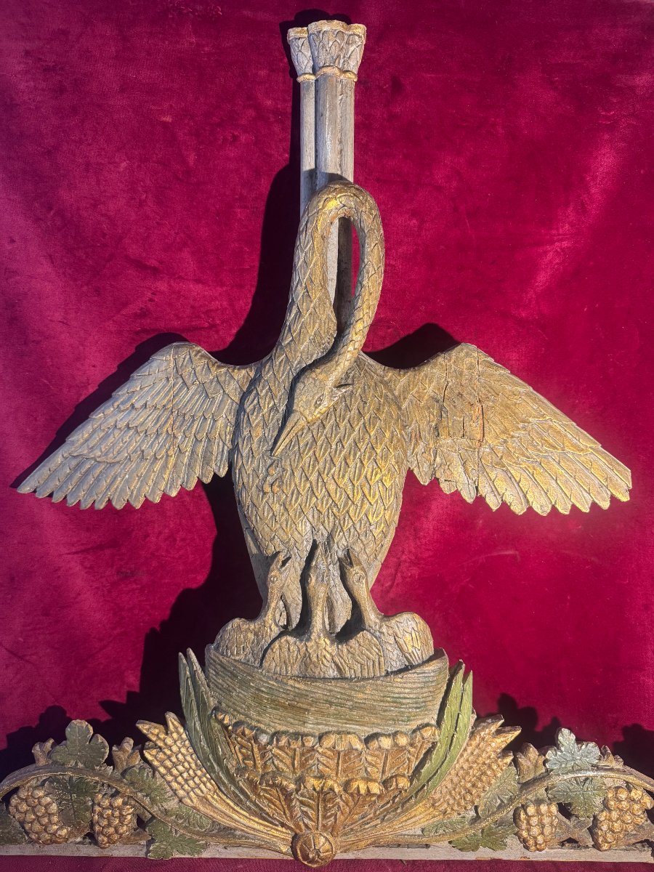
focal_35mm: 24
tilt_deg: -7.3
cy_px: 436
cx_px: 327
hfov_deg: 56.8
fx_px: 605
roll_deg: -0.7
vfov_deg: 71.6
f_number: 1.78
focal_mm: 6.76
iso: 160
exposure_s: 1/100
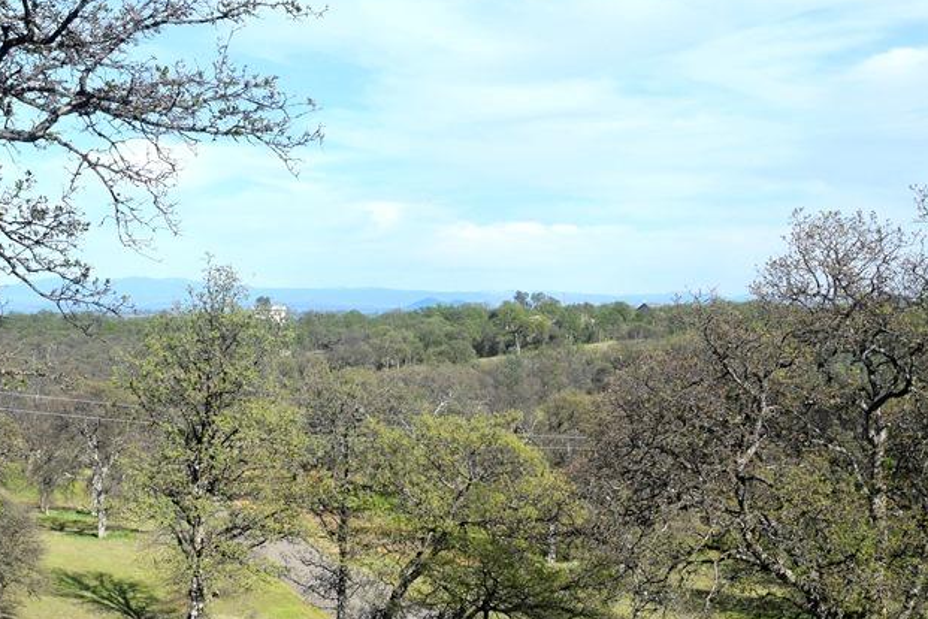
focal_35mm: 67
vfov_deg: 20.4
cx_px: 362
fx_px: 1722
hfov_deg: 30.1
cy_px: 298
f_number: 10
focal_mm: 27
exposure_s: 1/400
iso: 200
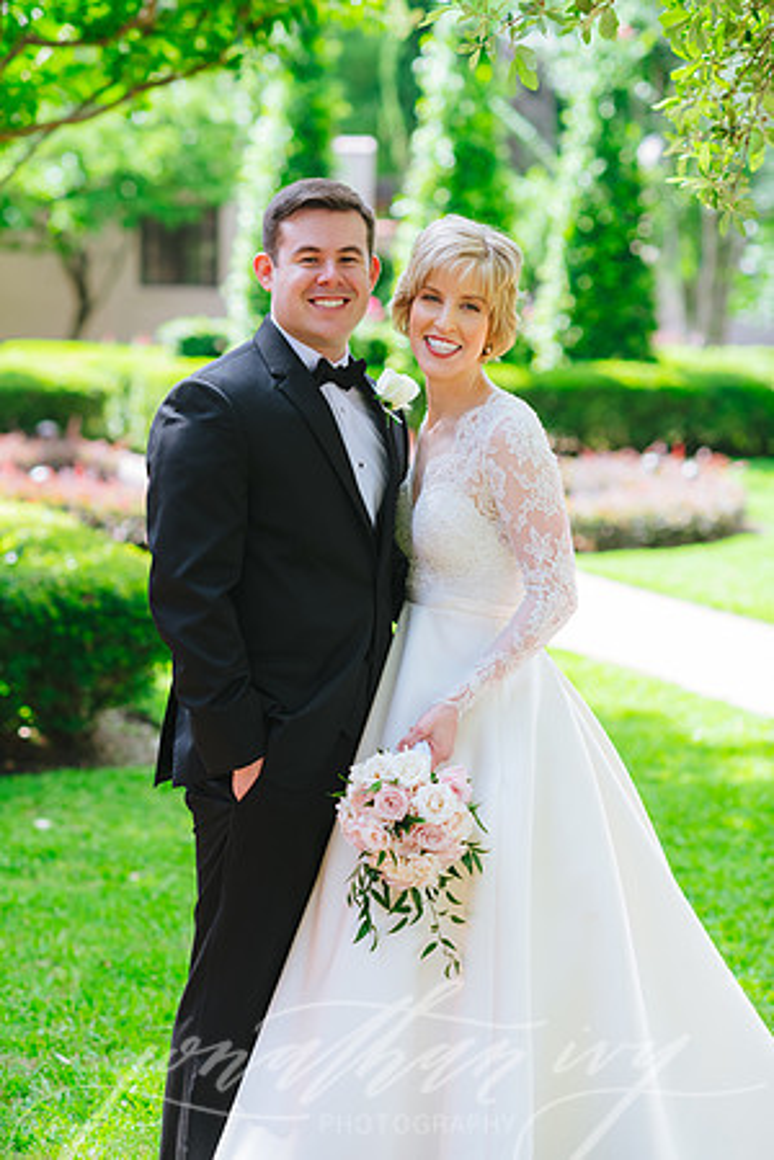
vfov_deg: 23.9
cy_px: 580
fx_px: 2741
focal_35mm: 85
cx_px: 387
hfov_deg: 16.1
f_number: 2.8
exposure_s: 1/800
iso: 400
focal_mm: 85
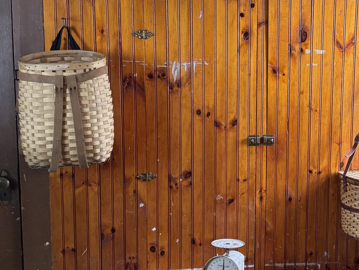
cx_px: 292
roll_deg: -1.7
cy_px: 144
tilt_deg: -8.4
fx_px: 591
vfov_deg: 25.7
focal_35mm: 57
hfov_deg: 32.8
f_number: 1.78
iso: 500
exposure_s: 1/60
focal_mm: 6.76
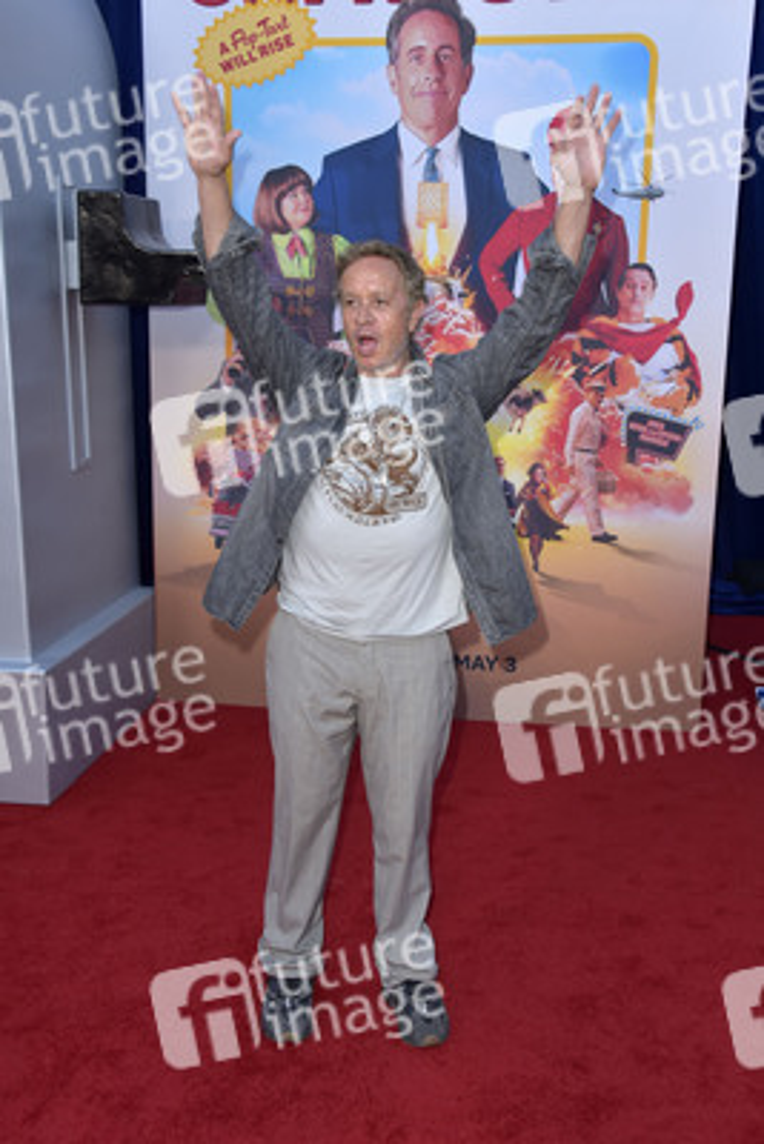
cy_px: 572
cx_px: 382
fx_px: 1145
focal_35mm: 36
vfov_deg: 53.1
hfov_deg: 36.9
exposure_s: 1/250
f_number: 6.3
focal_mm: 36
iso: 400
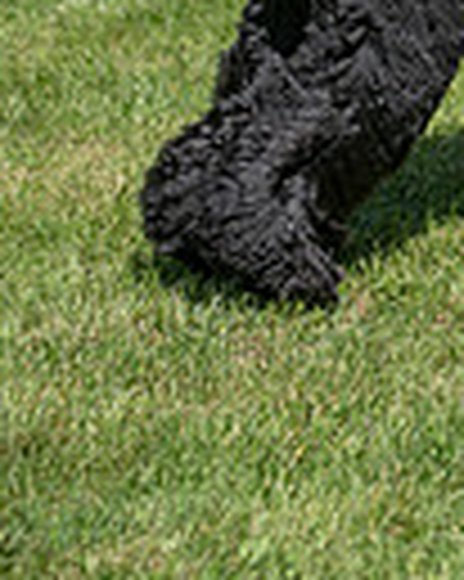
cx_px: 649
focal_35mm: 229
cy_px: -306
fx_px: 3936
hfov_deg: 6.7
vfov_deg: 8.3
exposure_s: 1/1000
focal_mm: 70
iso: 160
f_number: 4
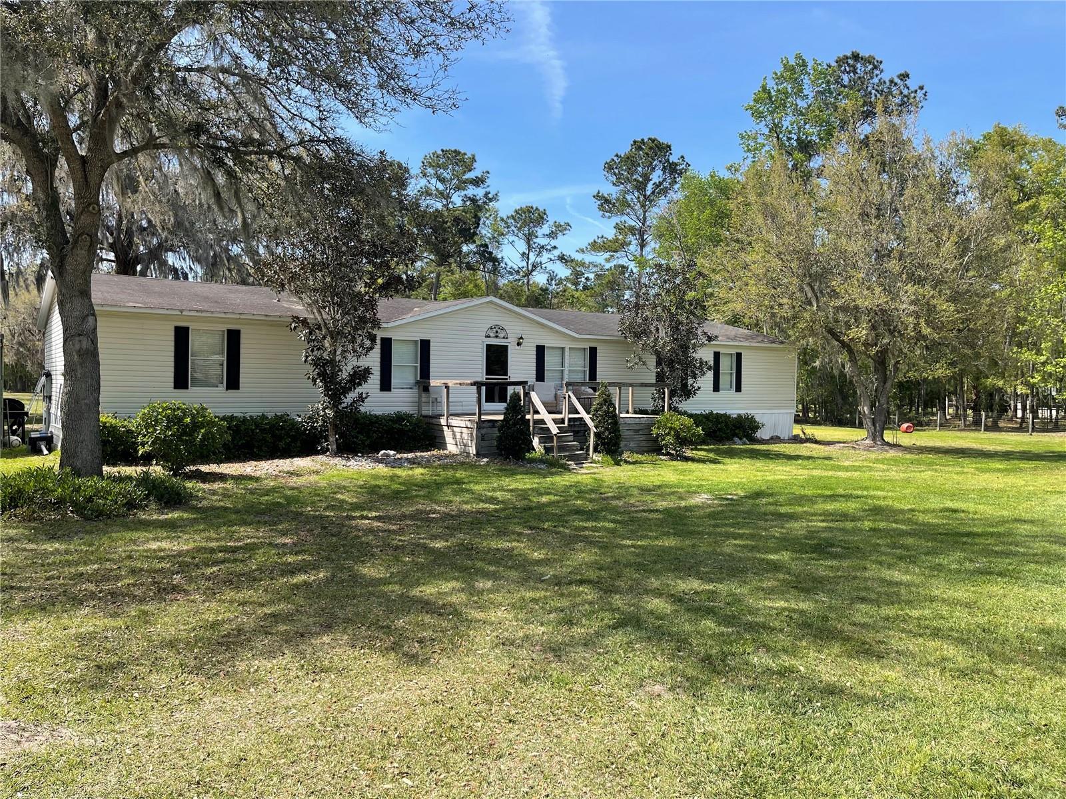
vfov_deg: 54.9
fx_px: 770
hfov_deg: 69.4
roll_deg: -0.7
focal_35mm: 25
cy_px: 400
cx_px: 533
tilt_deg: -0.7
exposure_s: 1/1456
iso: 32
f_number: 1.6
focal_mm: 5.1
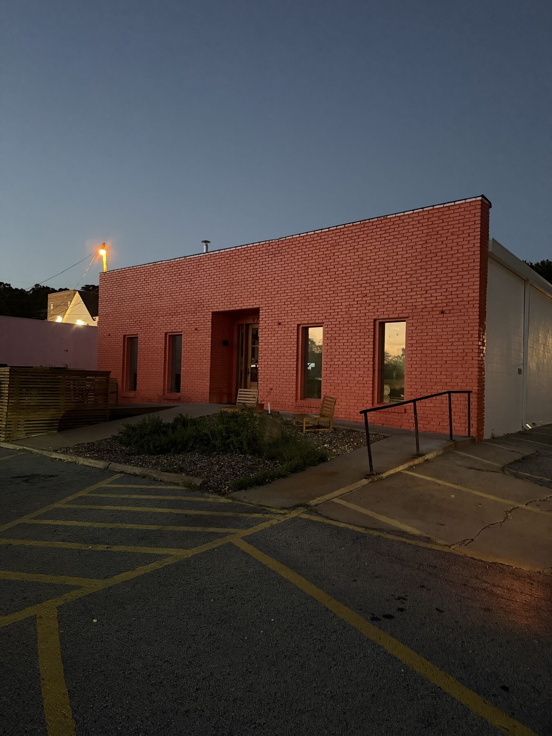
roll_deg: -2.1
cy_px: 368
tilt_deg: +1.1
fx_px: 510
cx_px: 276
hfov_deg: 56.8
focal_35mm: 24
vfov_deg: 71.6
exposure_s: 1/30
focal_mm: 6.76
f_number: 1.78
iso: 1600
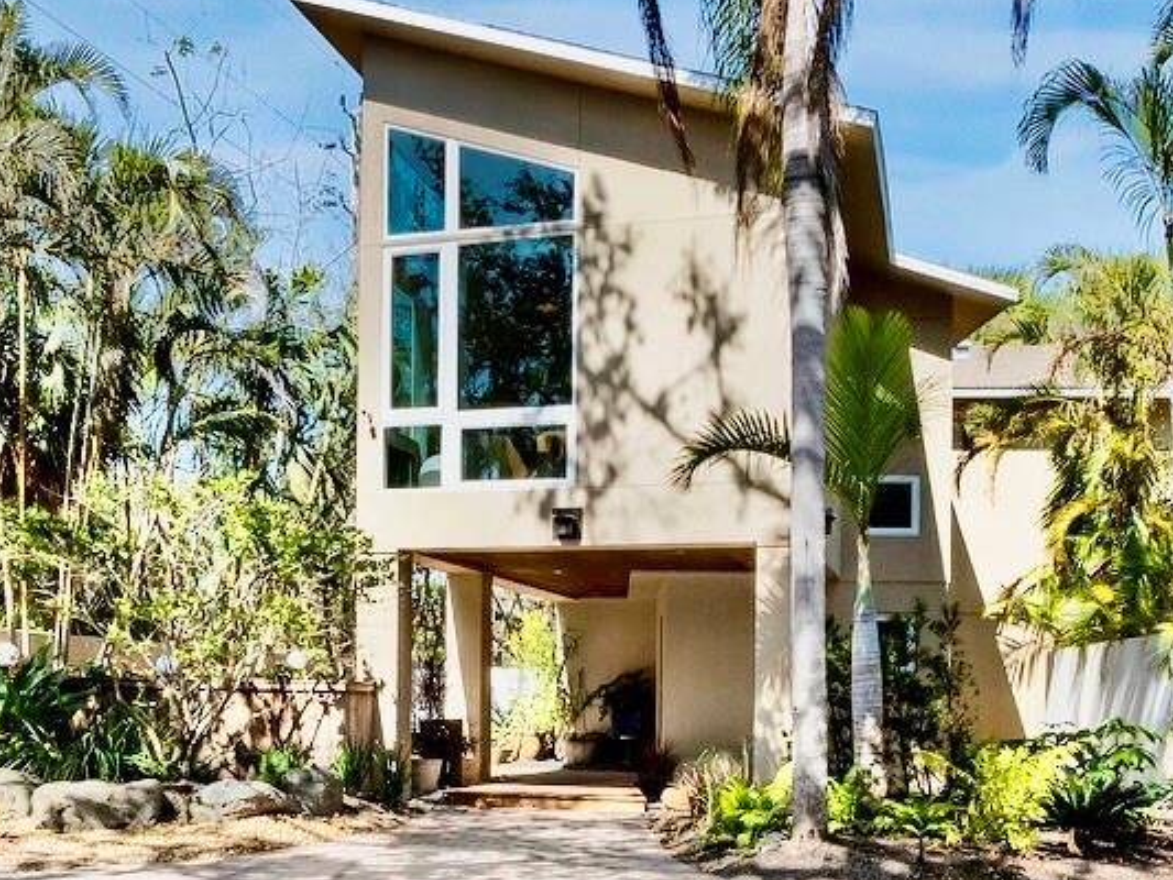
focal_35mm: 42
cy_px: 722
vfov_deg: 33.2
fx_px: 1424
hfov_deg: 44.6
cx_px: 480
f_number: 11
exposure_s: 1/320
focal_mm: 7
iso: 400
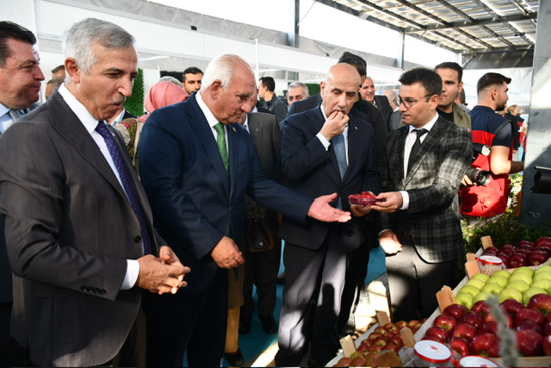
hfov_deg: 67.4
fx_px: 413
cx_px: 276
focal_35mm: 27
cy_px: 184
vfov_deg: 48.0
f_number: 4
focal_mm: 18
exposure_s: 1/60
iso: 280
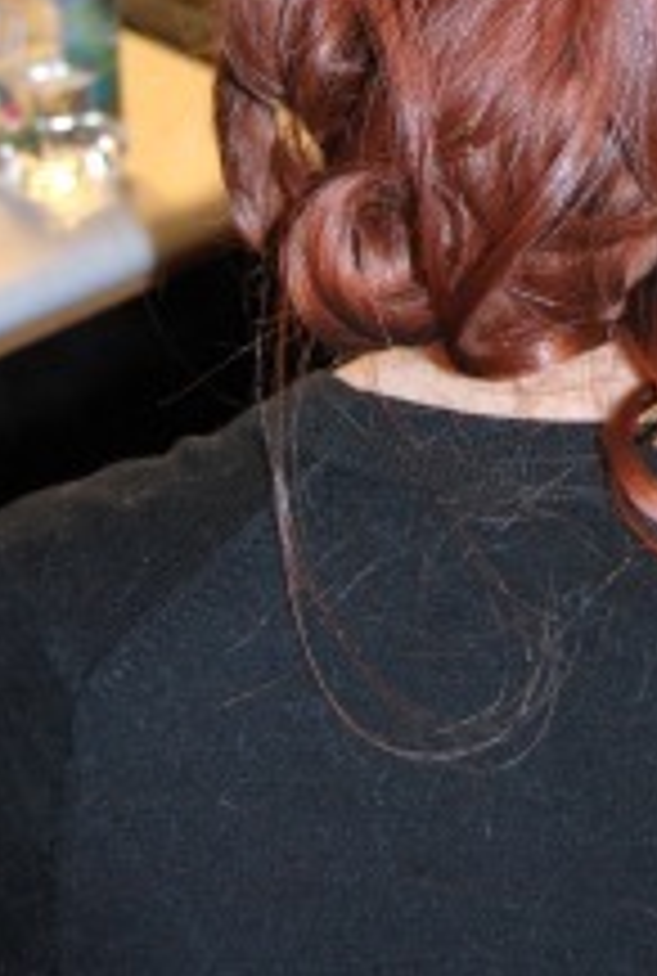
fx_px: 3482
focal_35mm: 128
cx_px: 628
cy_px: -112
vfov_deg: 15.5
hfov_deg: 10.7
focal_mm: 38
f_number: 4.8
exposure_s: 1/60
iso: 200
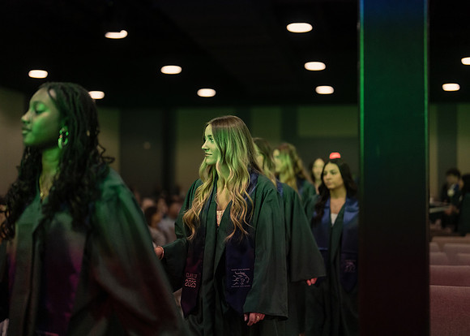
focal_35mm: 53
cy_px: 168
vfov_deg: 26.6
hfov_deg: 36.7
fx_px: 709
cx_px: 235
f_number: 1.2
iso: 1250
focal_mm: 50
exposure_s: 1/500
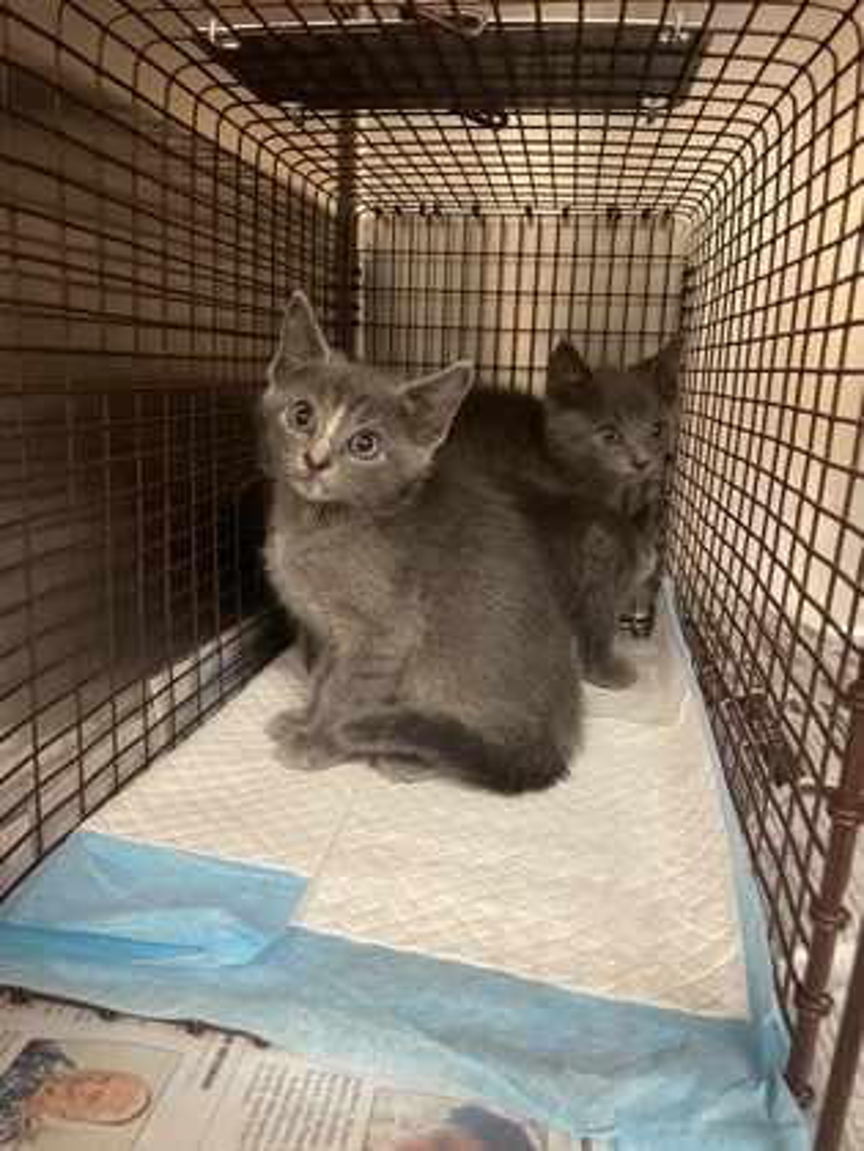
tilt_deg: -14.0
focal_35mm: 26
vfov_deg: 67.3
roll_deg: -0.5
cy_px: 576
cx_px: 432
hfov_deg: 53.1
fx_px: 865
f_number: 1.6
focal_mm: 4.2
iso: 500
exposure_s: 1/60
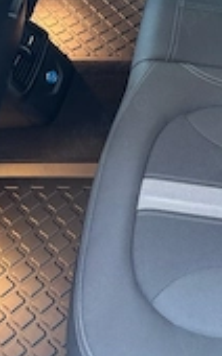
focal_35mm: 65
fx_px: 630
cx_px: 287
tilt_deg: -45.9
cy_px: 4
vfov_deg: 29.6
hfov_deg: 18.6
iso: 500
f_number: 1.6
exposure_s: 1/25
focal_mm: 5.96
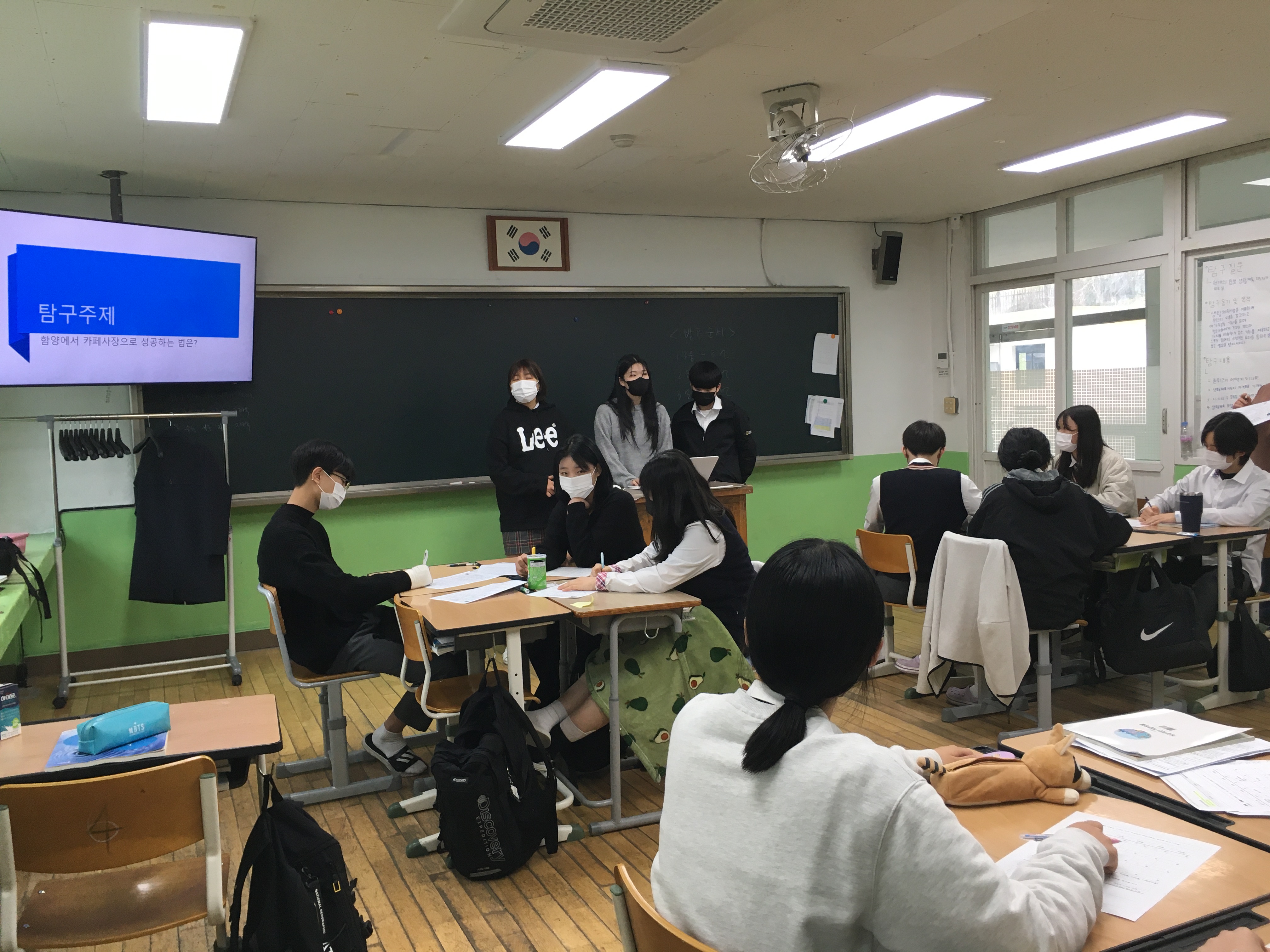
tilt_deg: -4.2
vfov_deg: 48.2
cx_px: 635
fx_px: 1064
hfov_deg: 61.7
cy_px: 476
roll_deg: +2.2
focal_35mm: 29
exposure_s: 1/30
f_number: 2.2
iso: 32
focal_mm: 4.15
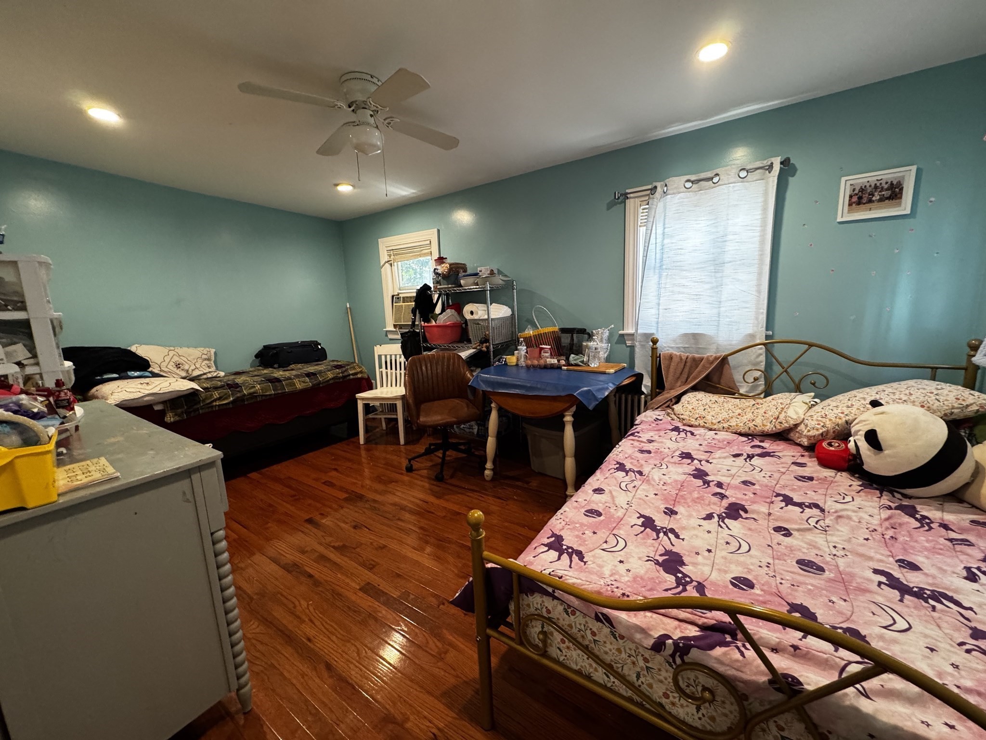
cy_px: 370
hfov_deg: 102.1
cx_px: 493
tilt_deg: -10.5
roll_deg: +2.3
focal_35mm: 14
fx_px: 399
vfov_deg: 85.7
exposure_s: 1/60
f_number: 2.2
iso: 320
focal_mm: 2.22
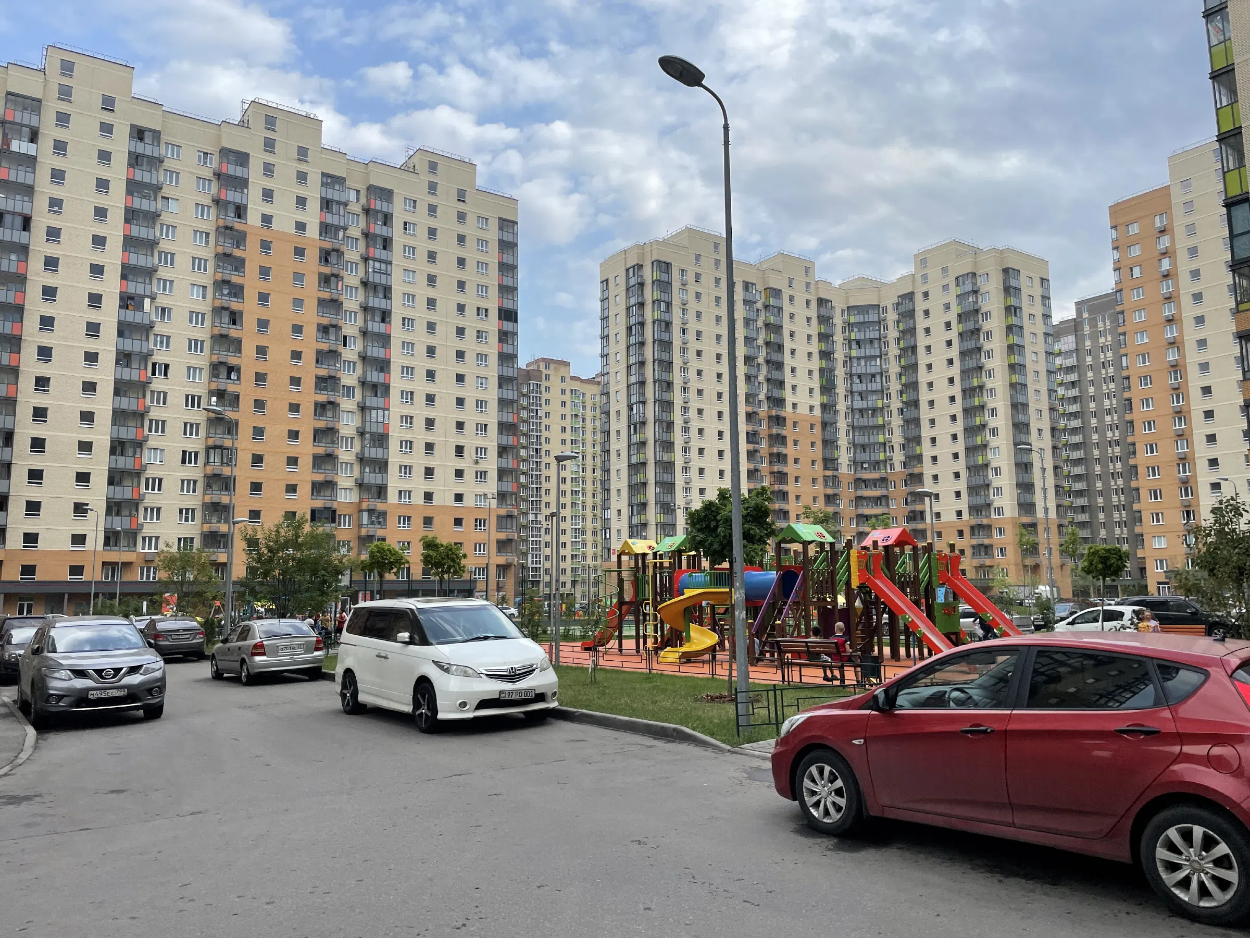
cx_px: 625
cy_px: 469
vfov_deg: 53.1
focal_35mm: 26
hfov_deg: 67.3
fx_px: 939
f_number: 1.6
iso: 32
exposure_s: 1/1247
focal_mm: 4.2
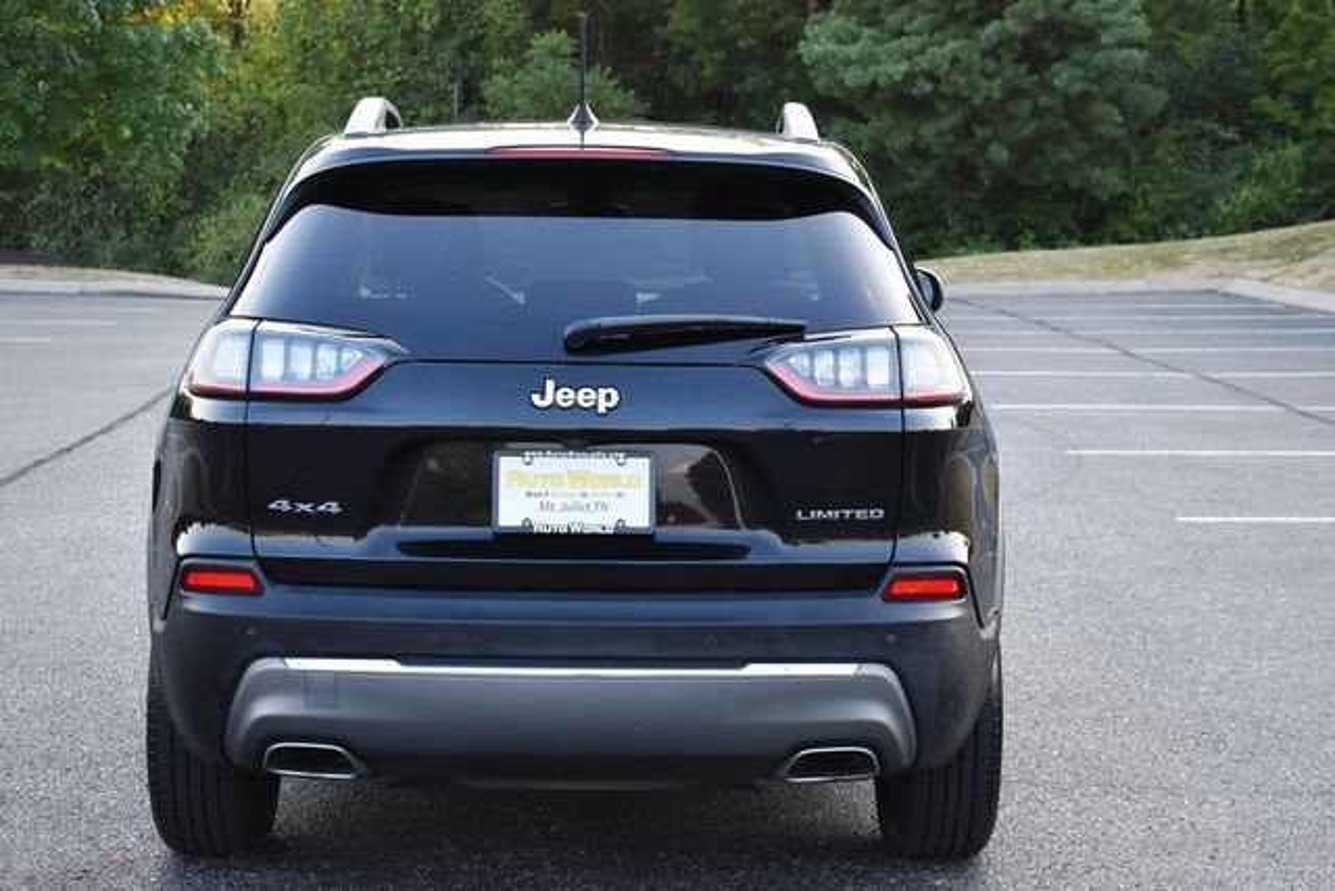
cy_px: 446
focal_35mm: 69
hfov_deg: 29.2
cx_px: 668
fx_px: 2559
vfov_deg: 19.7
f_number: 5.3
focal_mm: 46
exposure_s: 1/250
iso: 800
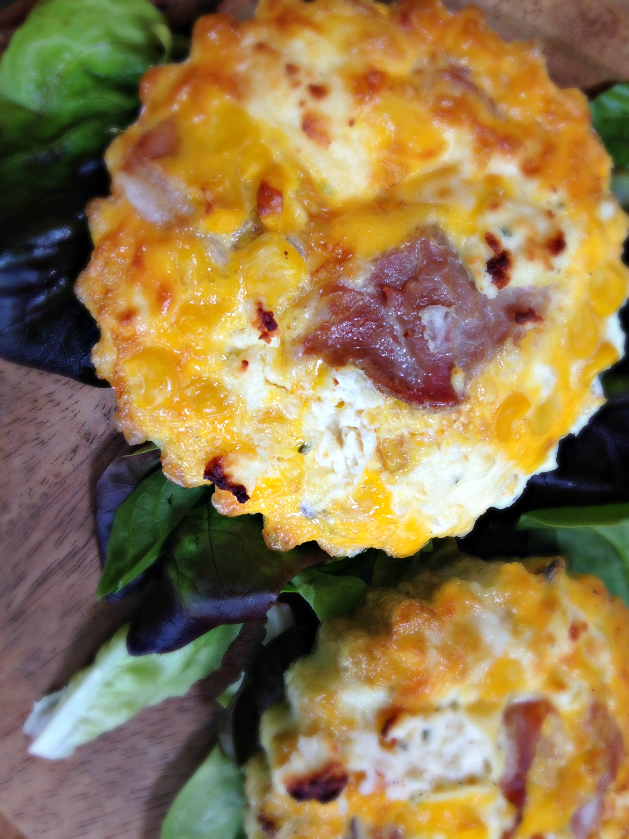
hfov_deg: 42.9
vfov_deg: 55.4
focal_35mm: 33
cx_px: 314
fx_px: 800
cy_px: 420
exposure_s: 1/60
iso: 64
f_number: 2.4
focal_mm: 4.12
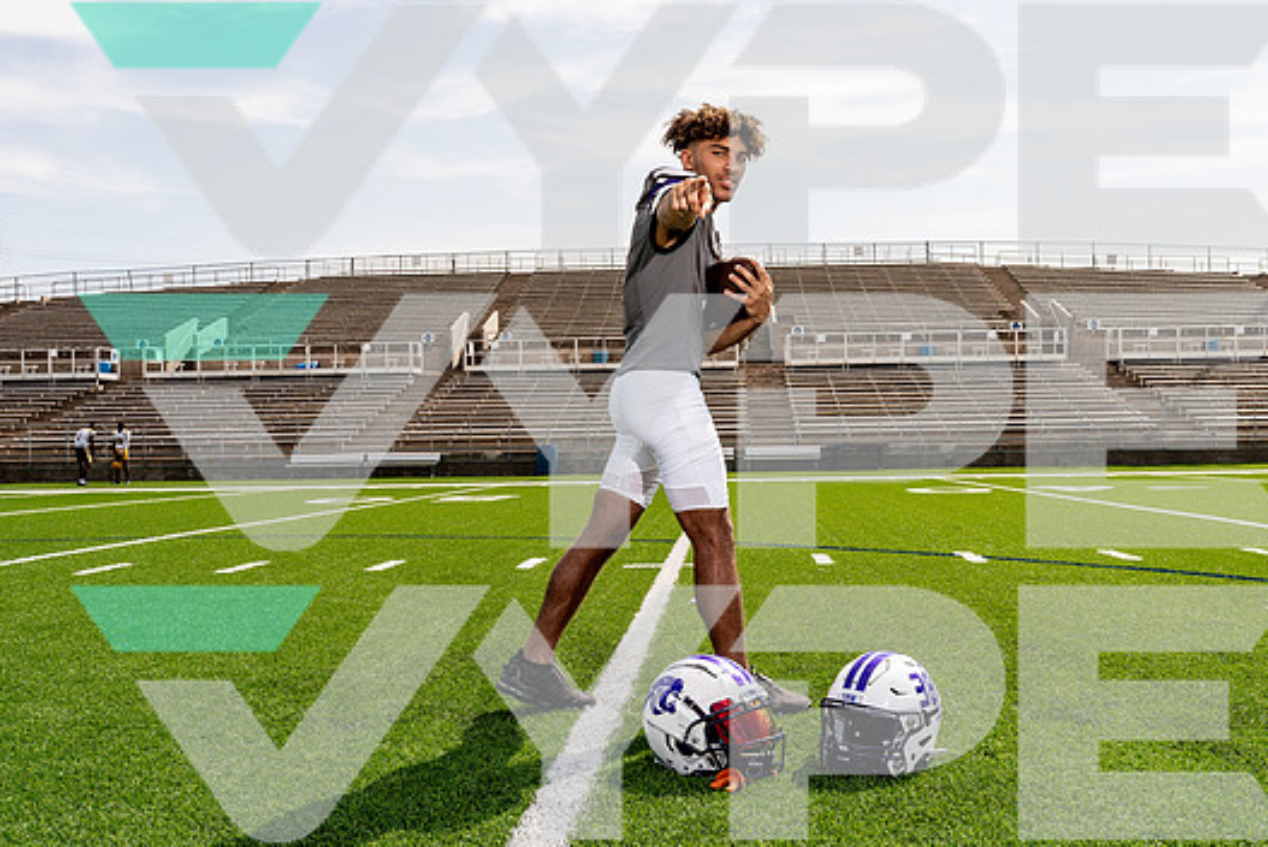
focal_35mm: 33
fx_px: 1163
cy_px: 422
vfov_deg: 40.0
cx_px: 691
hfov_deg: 57.1
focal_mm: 30
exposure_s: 1/250
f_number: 8
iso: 100
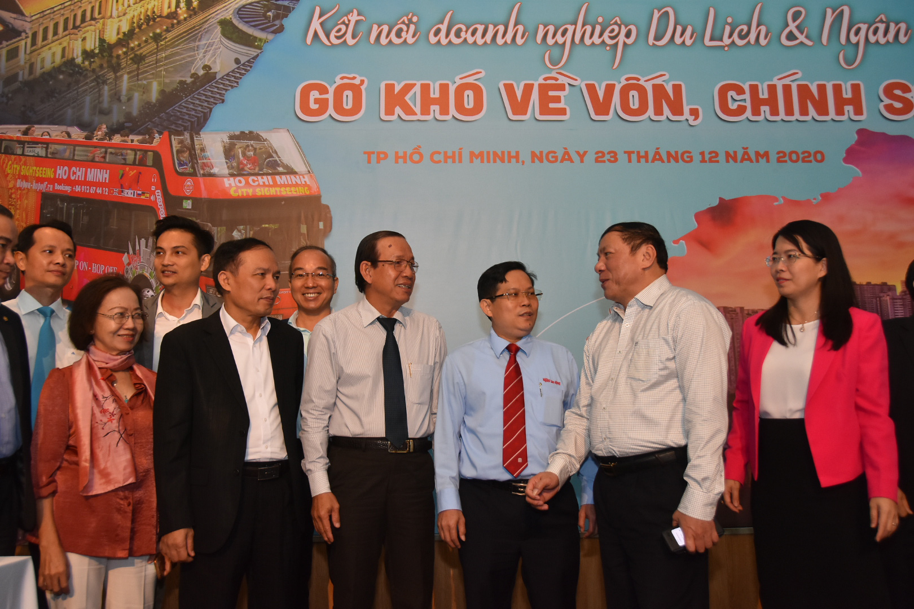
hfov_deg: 57.2
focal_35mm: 33
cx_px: 457
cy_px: 304
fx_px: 838
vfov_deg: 40.0
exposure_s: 1/200
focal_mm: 22
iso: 800
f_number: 3.8
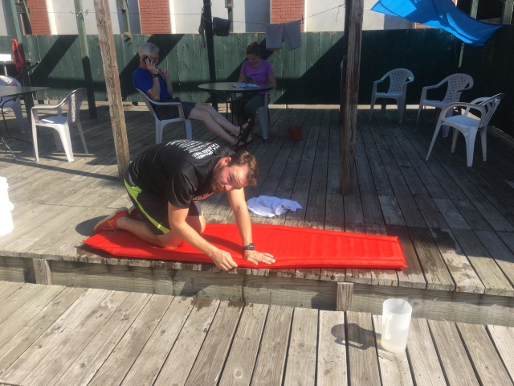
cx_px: 257
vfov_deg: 48.2
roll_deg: +1.6
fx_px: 431
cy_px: 193
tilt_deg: -19.3
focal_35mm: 29
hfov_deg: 61.7
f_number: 2.2
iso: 25
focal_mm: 4.15
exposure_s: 1/605
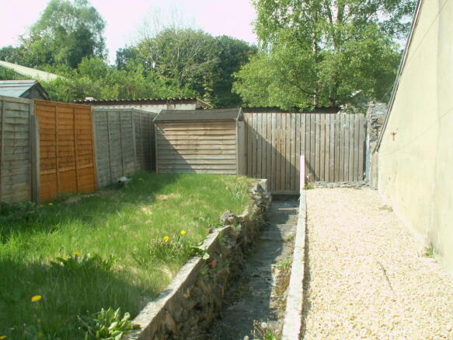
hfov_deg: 52.6
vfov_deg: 40.7
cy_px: 170
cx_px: 226
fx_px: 458
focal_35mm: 35
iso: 50
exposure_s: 1/100
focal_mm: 5.86
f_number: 4.5
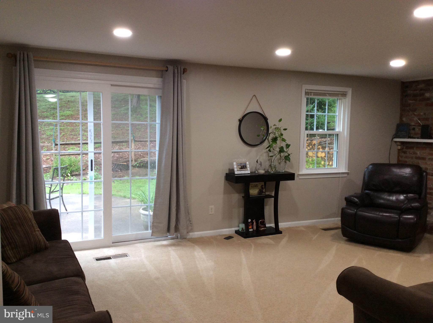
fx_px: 400
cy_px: 162
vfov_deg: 44.0
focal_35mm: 32
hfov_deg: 56.9
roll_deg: -0.7
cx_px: 216
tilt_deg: -4.4
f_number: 2.4
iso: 64
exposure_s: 1/24
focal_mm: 3.3
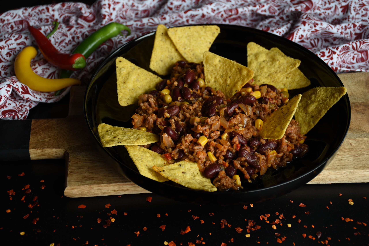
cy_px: 123
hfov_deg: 33.4
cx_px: 184
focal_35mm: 60
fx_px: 615
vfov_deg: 22.6
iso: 400
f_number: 4.5
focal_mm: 40
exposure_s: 1/60
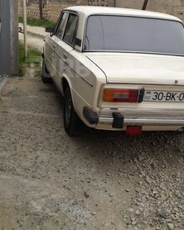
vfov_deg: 38.9
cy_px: 68
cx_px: 89
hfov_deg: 32.0
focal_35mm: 47
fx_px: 320
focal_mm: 3.6
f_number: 1.9
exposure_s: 1/871
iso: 40
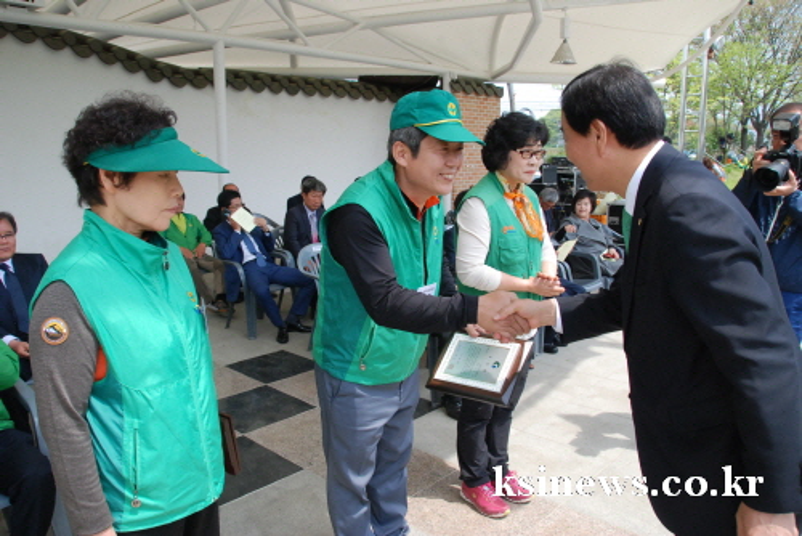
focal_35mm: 27
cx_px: 401
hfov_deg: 67.4
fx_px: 602
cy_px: 268
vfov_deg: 48.0
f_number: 11
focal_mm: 18
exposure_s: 1/500
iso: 1000
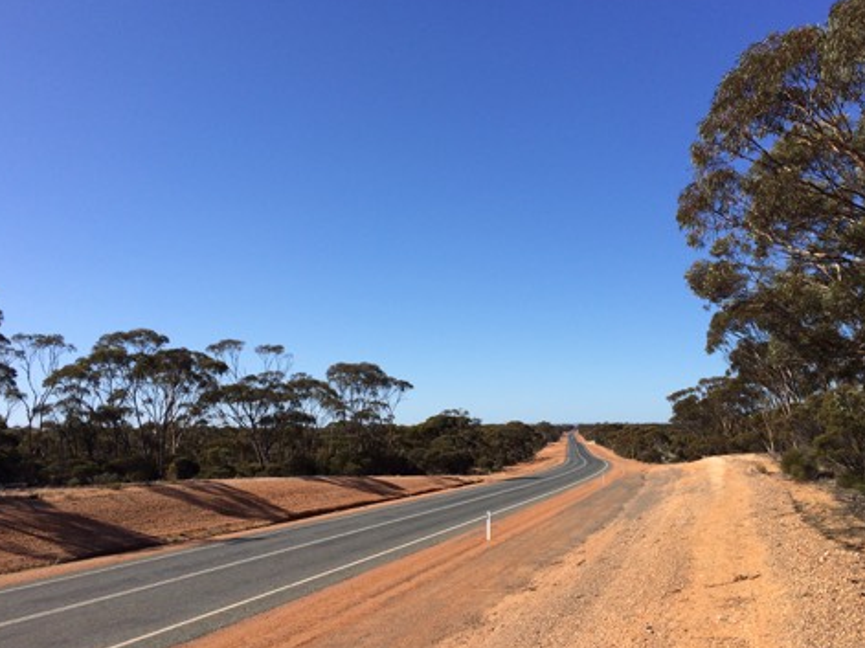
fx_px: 799
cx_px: 454
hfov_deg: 56.8
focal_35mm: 32
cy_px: 319
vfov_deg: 44.1
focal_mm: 4.15
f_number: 2.2
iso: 32
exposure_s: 1/2283
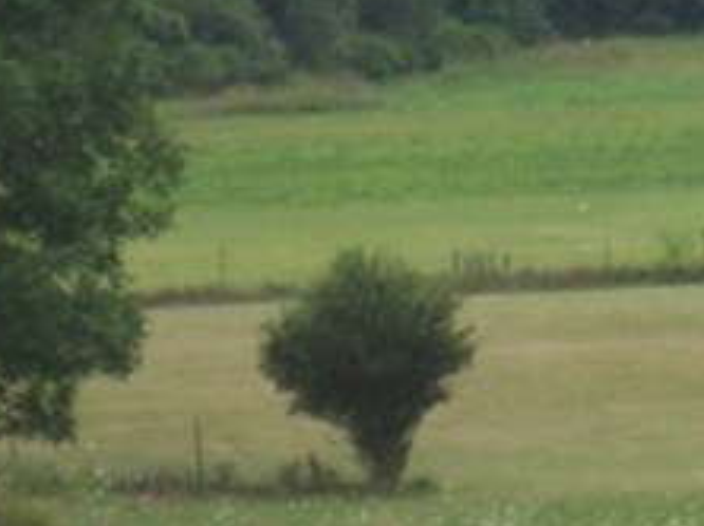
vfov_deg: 2.7
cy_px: 35
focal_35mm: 540
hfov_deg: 3.6
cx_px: 1275
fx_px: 10970
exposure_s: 1/200
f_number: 4.4
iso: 64
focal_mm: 19.2
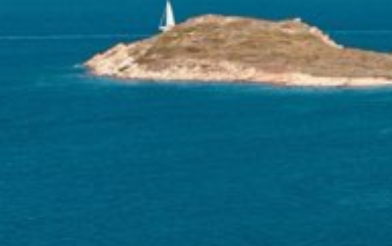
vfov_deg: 9.0
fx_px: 1550
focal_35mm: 145
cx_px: 674
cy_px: 7
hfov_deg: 13.2
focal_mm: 6.76
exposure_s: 1/7937
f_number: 1.78
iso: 100
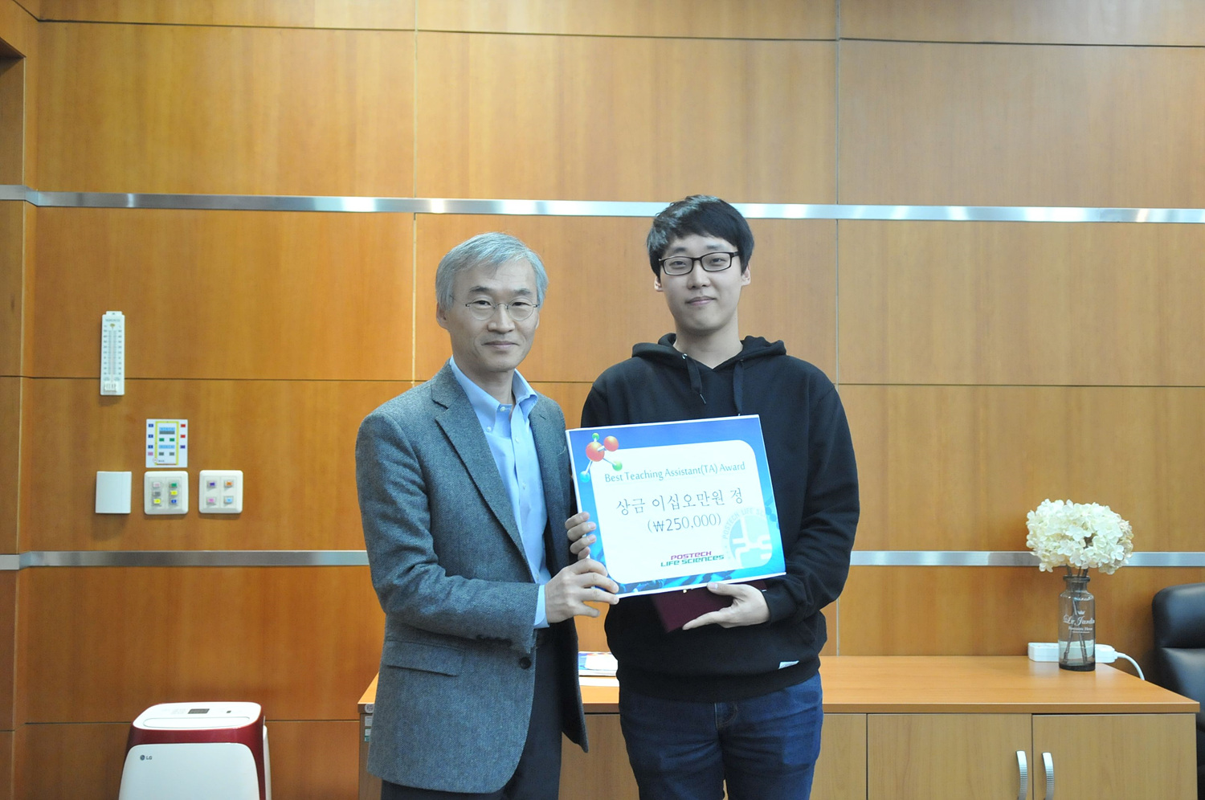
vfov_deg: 36.8
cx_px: 602
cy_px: 400
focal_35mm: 36
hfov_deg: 53.2
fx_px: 1203
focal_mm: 24
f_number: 2.8
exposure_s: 1/50
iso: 1600
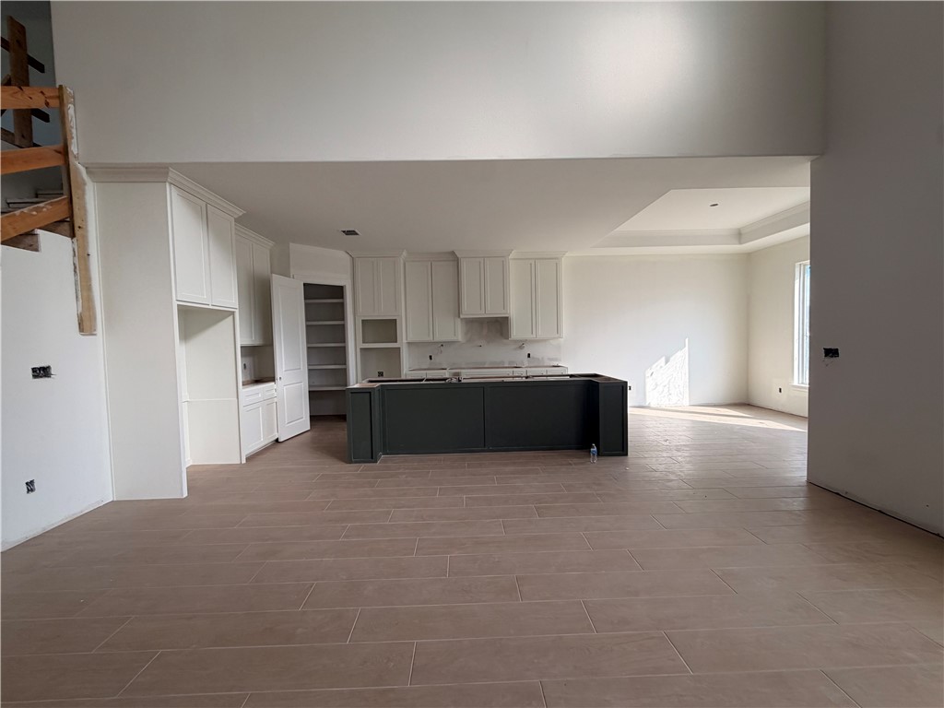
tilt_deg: -1.1
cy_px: 354
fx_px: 382
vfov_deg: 85.7
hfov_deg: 102.1
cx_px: 472
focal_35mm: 14
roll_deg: +3.1
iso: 50
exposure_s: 1/177
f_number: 2.2
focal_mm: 2.22
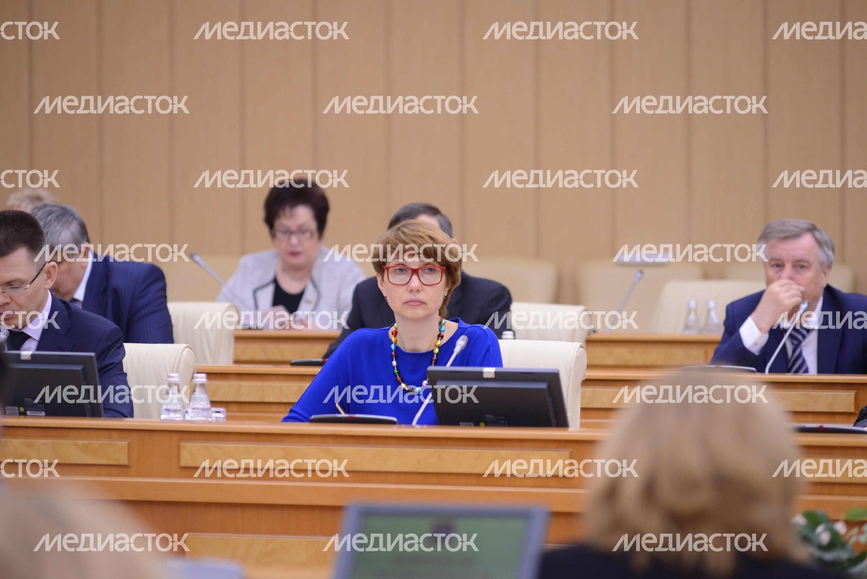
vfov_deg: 6.9
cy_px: 290
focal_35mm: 200
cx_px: 434
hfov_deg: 10.3
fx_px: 4818
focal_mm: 200
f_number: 4.5
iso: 2000
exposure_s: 1/250
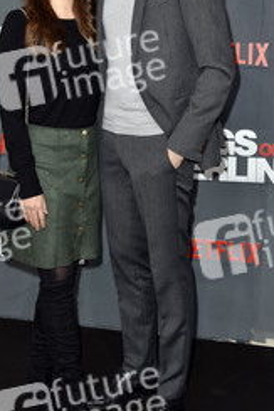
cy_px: 155
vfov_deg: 28.0
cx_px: 128
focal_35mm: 72
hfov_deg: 19.0
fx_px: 821
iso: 250
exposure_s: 1/200
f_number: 7.1
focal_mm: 44
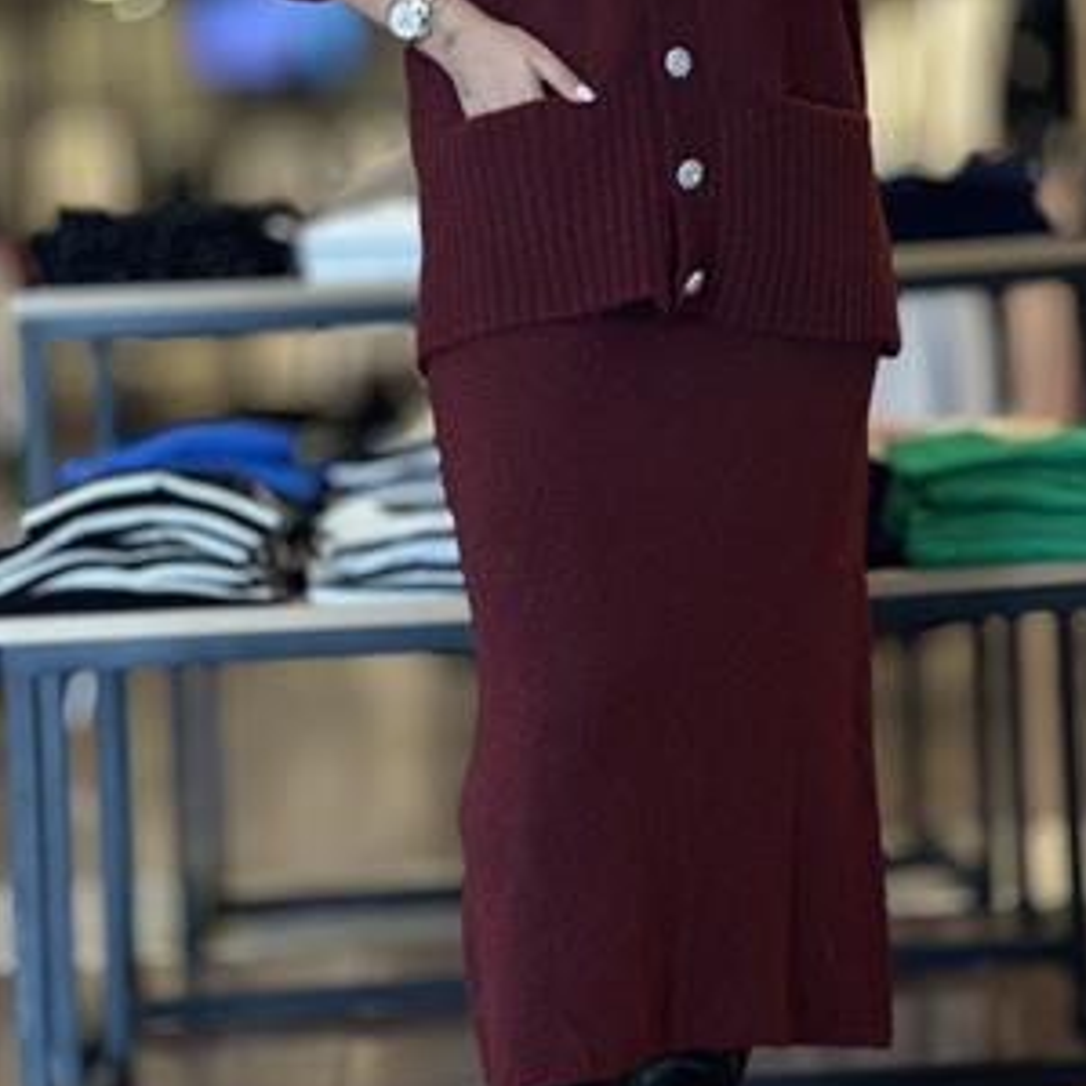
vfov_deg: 18.5
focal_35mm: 94
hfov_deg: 18.5
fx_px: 3336
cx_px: 559
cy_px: 394
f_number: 2.8
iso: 250
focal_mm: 9
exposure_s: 1/76
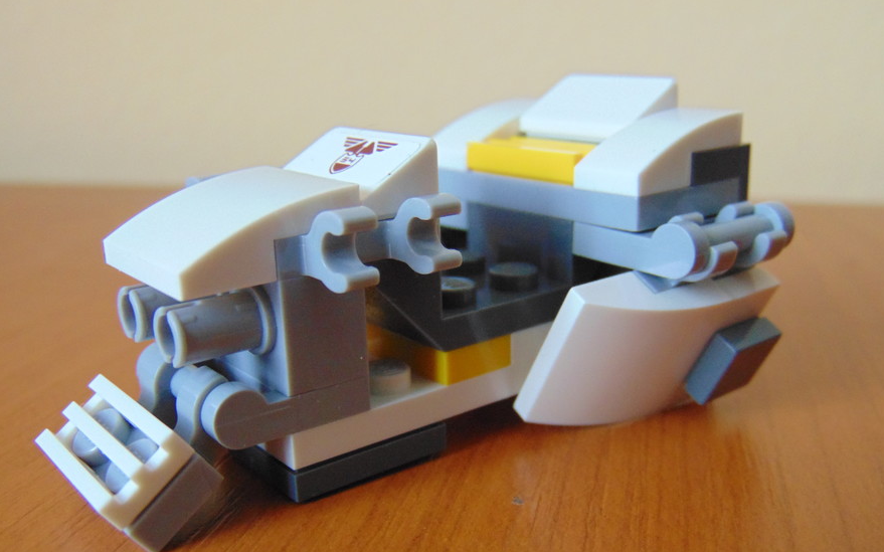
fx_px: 915
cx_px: 449
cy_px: 329
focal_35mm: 38
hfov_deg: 51.5
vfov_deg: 33.5
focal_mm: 6.3
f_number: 3.2
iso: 320
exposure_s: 1/30
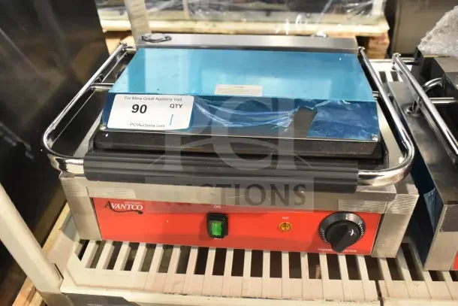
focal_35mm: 32
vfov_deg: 41.7
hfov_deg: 59.5
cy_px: 153
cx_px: 229
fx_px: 401
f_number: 4.5
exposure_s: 1/80
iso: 6400
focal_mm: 21
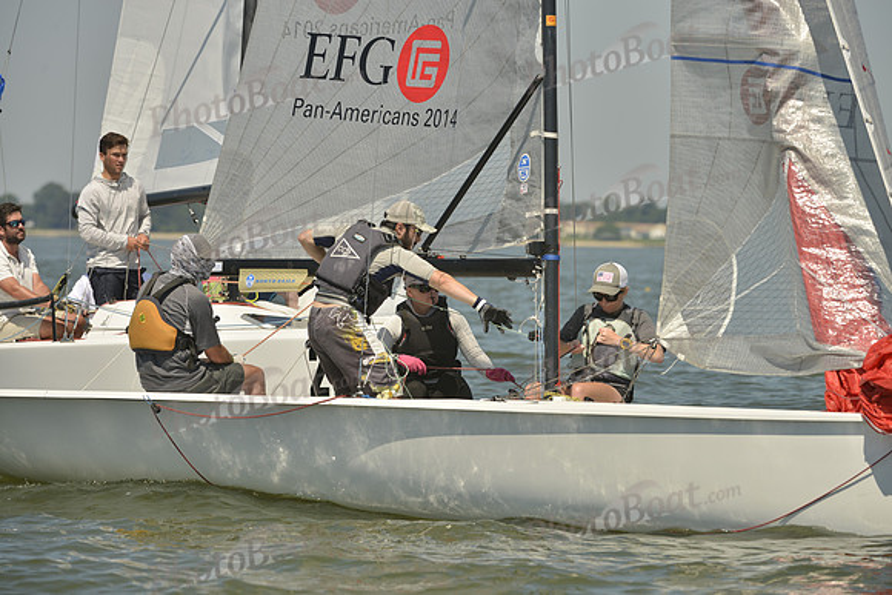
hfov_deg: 7.9
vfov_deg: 5.3
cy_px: 298
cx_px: 446
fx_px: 6443
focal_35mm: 260
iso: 200
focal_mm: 260
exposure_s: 1/1000
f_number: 8
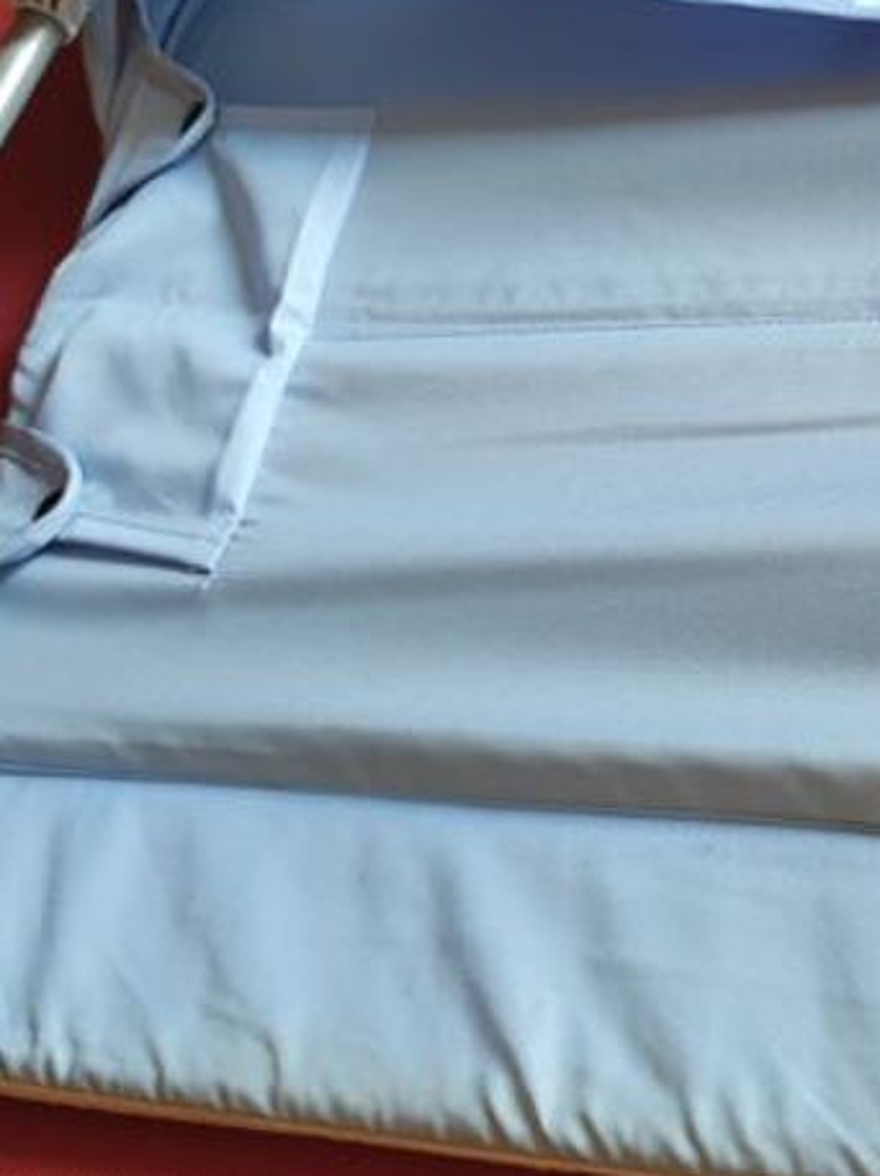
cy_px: 413
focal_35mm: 73
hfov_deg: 19.2
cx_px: 998
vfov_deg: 26.6
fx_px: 2478
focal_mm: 4.7
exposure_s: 1/100
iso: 279
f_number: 1.79
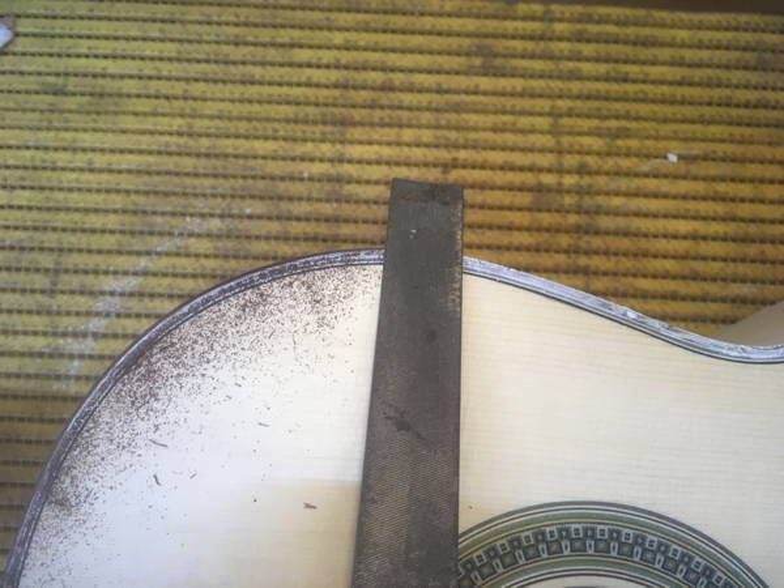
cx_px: 392
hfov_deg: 61.7
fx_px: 657
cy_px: 294
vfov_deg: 48.2
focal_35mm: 29
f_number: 2.2
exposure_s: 1/33
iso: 32
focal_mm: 4.15
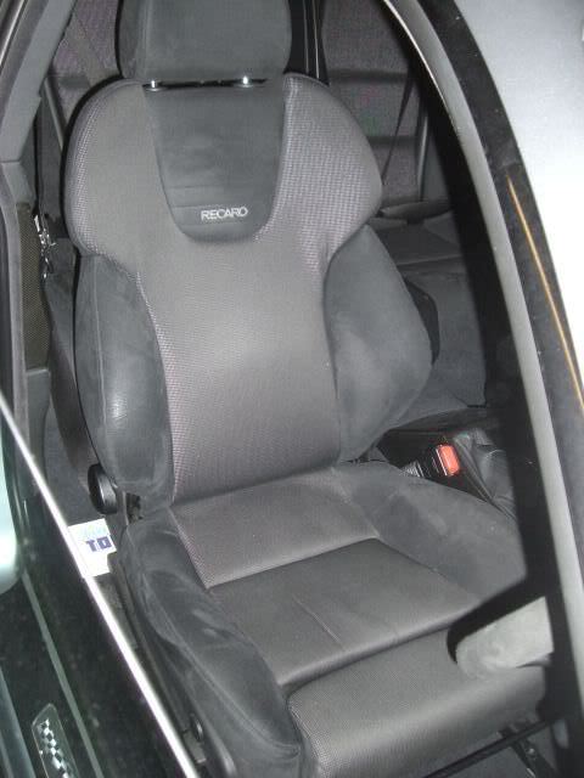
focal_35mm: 38
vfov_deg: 49.0
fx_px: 855
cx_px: 292
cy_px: 389
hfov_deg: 37.7
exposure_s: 1/60
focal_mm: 6.2
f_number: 2.7
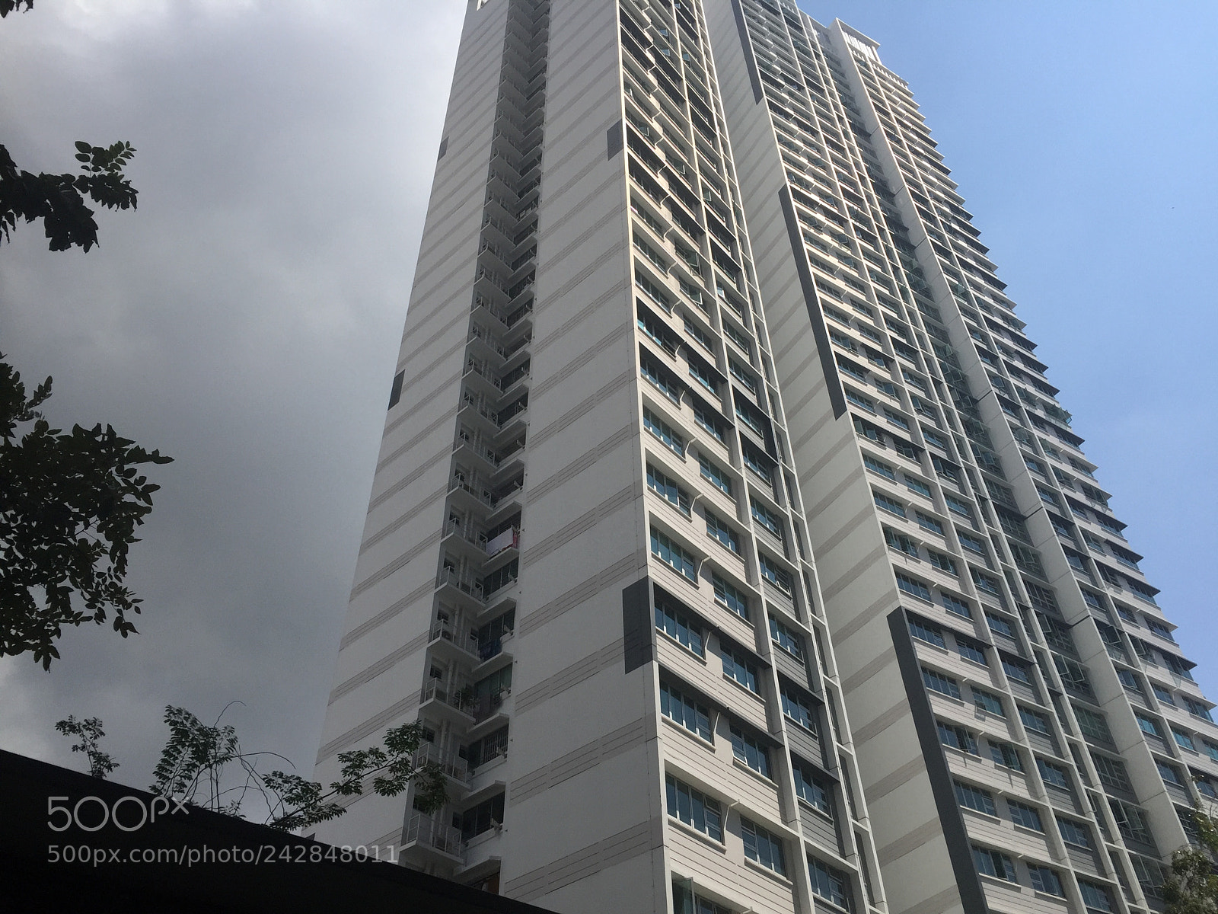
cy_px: 457
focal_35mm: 29
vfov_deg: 48.2
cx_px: 609
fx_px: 1020
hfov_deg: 61.7
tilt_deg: +46.6
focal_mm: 4.15
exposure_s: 1/4405
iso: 32
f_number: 2.2
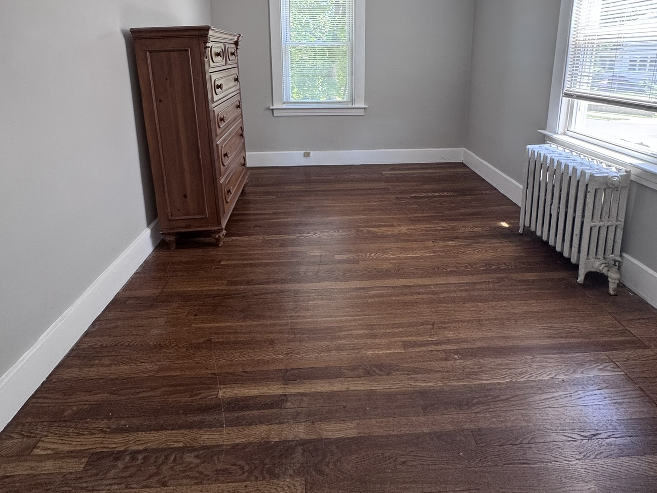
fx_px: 361
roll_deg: +0.4
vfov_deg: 64.7
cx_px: 327
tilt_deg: -11.6
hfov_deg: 84.7
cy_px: 125
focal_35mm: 19
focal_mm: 2.22
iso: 200
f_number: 2.2
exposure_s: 1/99
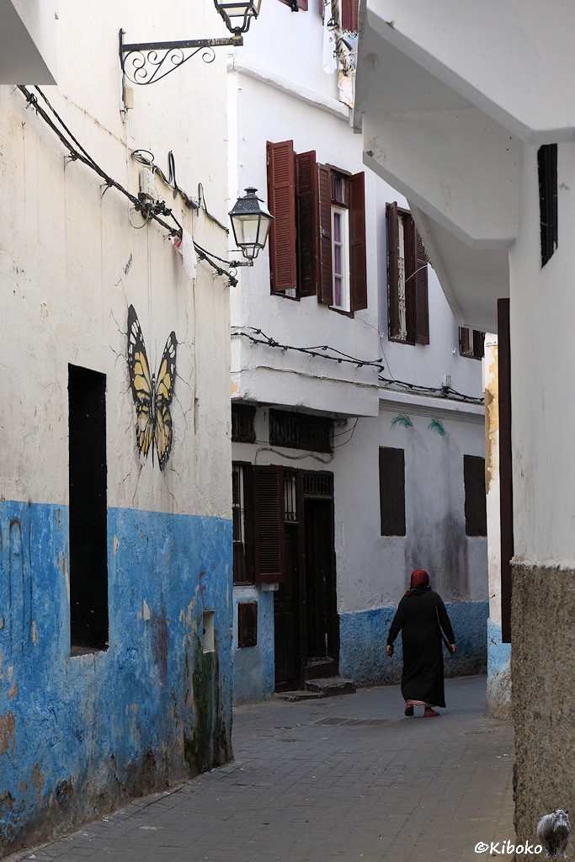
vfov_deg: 28.8
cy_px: 431
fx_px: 1676
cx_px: 288
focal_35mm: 70
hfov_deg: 19.5
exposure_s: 1/800
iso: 1250
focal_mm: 70
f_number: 7.1
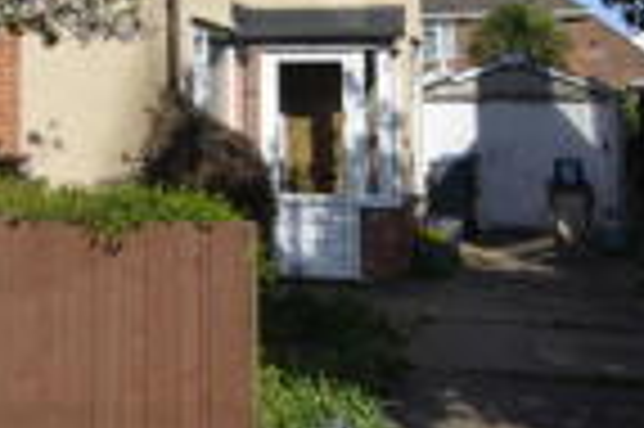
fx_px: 1334
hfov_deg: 26.1
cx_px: 41
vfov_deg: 17.6
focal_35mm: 75
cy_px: -43
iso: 100
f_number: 8
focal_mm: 15
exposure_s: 1/250
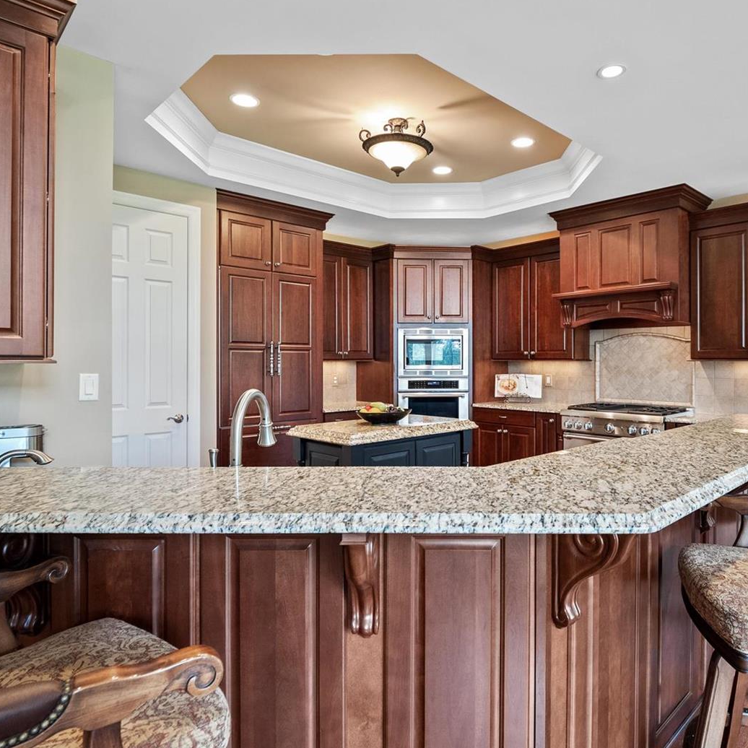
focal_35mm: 21
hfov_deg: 71.6
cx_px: 435
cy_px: 375
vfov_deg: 72.1
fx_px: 513
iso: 400
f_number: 2.8
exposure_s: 1/10
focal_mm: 8
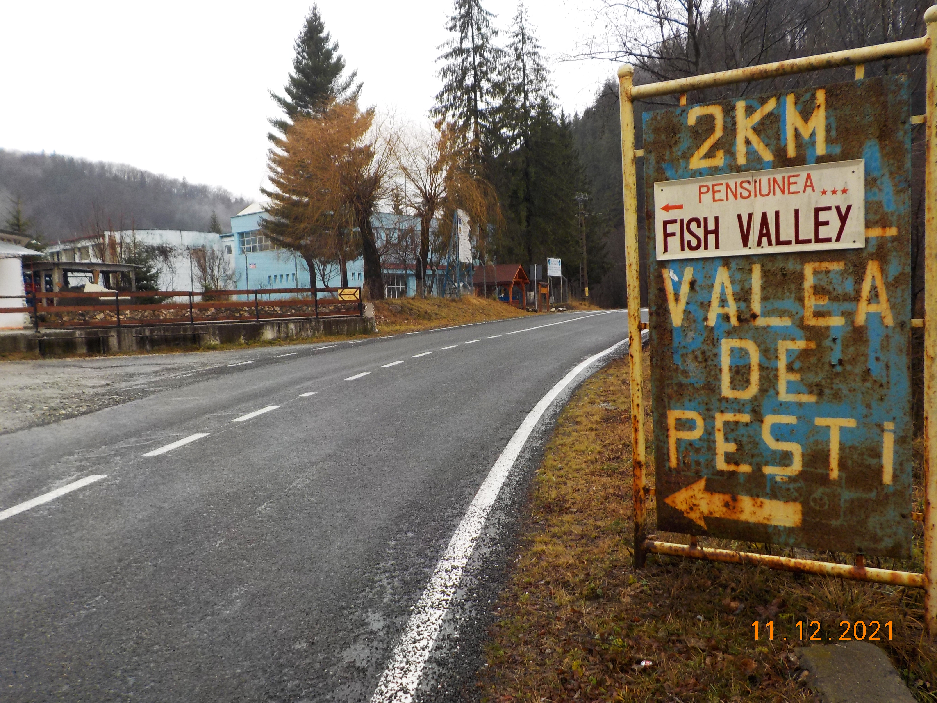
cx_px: 468
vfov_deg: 46.8
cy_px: 352
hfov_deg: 60.0
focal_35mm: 30
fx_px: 812
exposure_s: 1/100
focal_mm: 4.1
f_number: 3.3
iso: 125
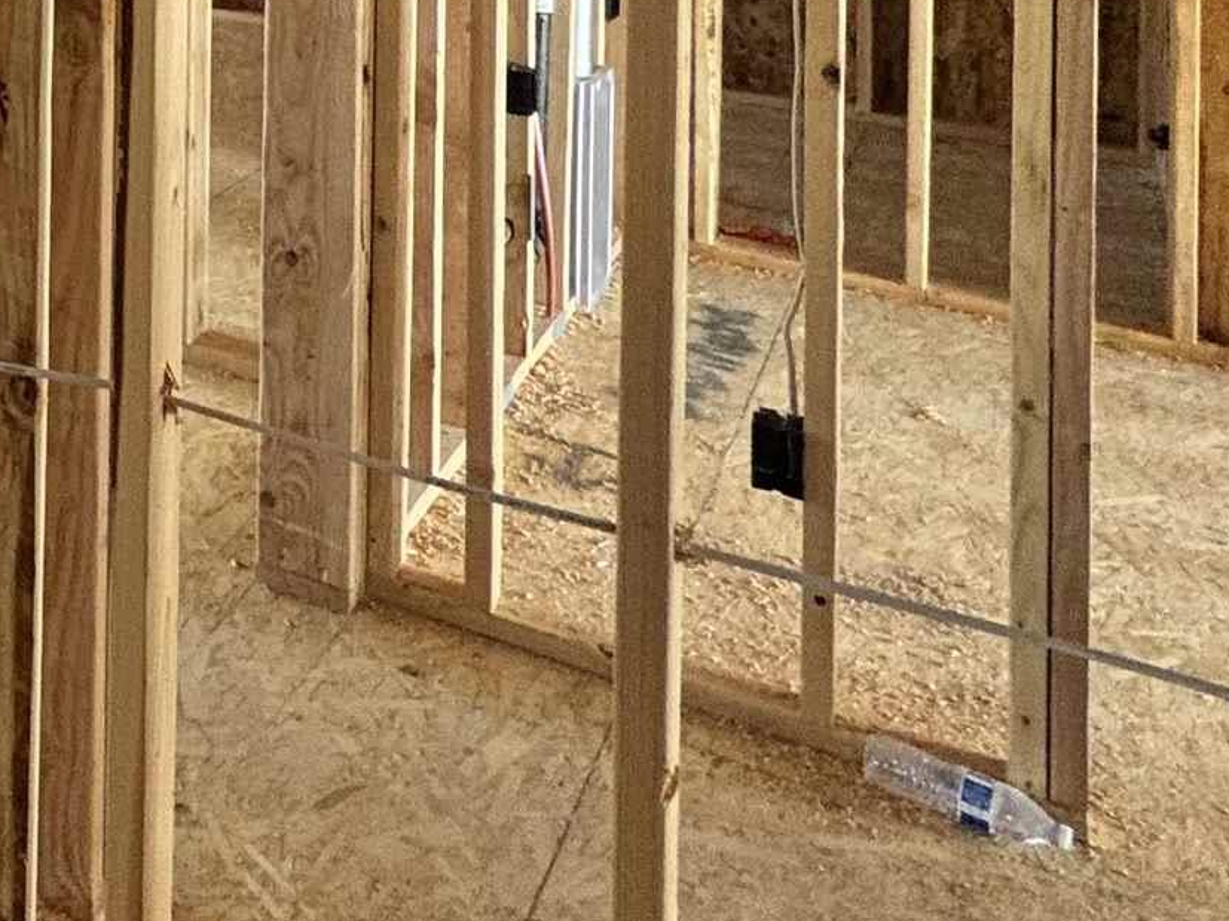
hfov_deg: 24.9
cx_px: -750
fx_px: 1846
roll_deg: -1.5
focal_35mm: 52
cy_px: -401
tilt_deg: +0.0
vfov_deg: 23.4
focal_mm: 2.22
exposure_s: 1/99
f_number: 2.2
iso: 100
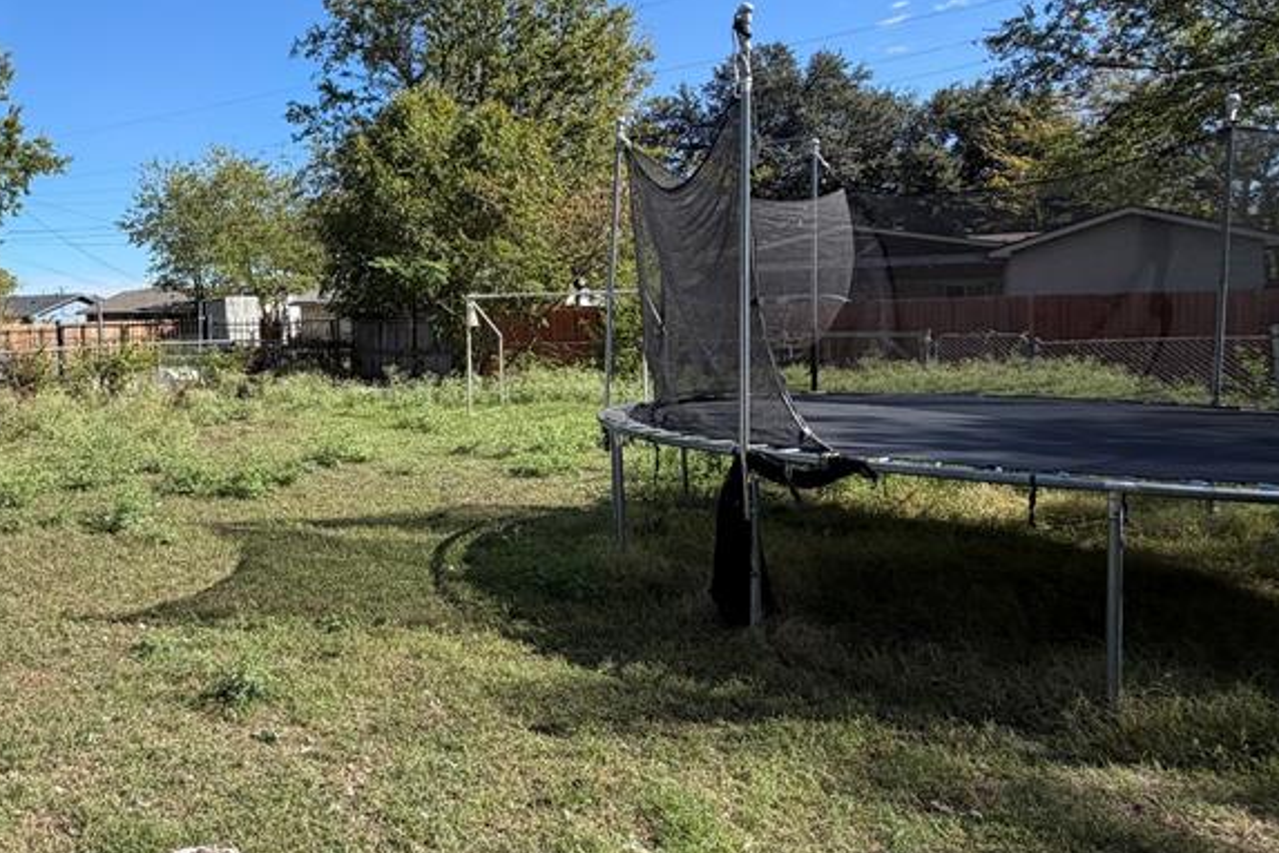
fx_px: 924
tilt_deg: -1.3
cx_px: 250
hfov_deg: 63.2
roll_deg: +0.7
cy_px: 339
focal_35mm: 26
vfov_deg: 49.2
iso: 32
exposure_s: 1/770
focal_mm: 2.22
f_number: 2.2
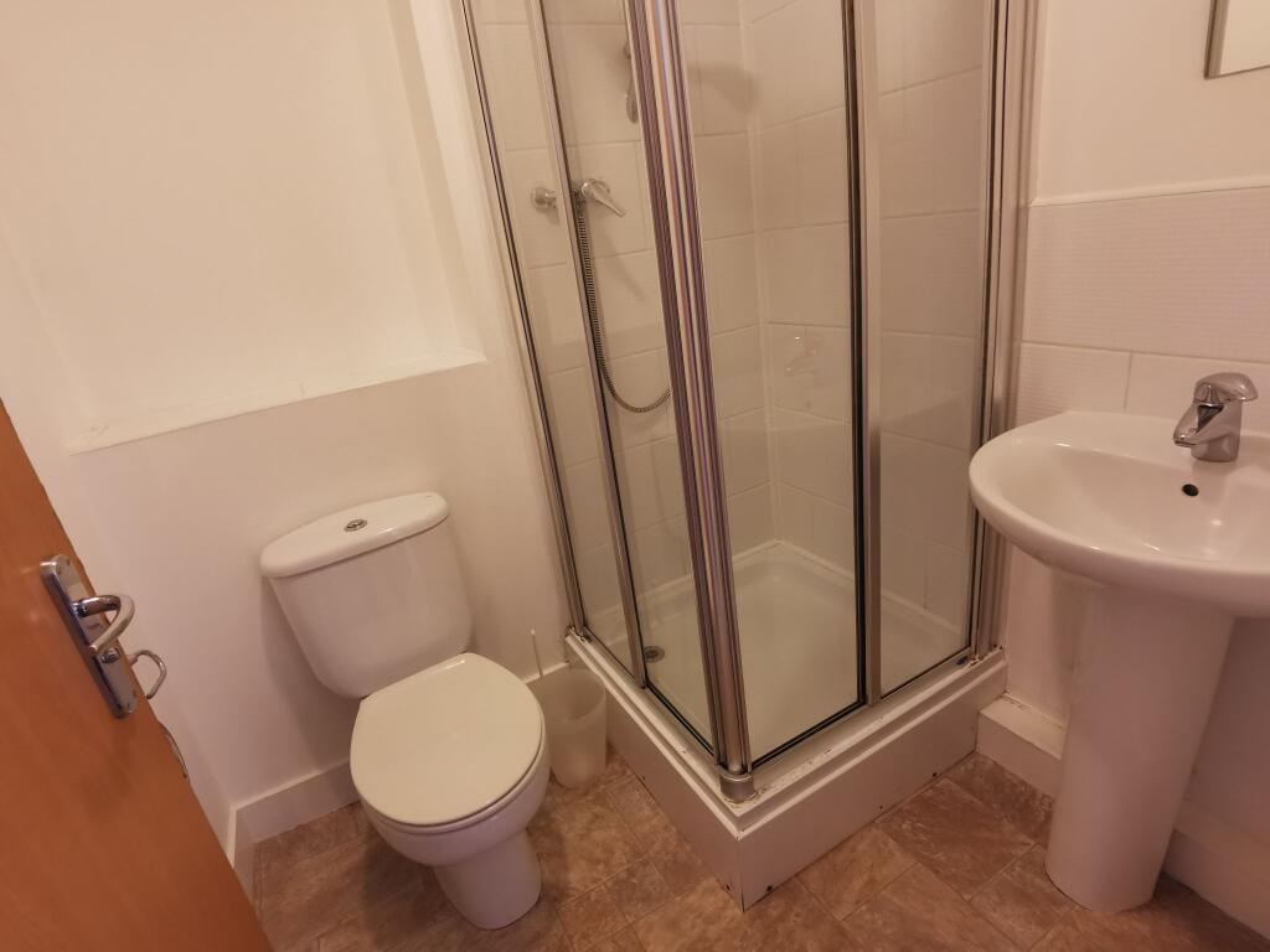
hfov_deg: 94.5
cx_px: 635
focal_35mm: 16
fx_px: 587
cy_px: 476
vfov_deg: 78.1
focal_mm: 2.26
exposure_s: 1/33.3
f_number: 2.2
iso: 200
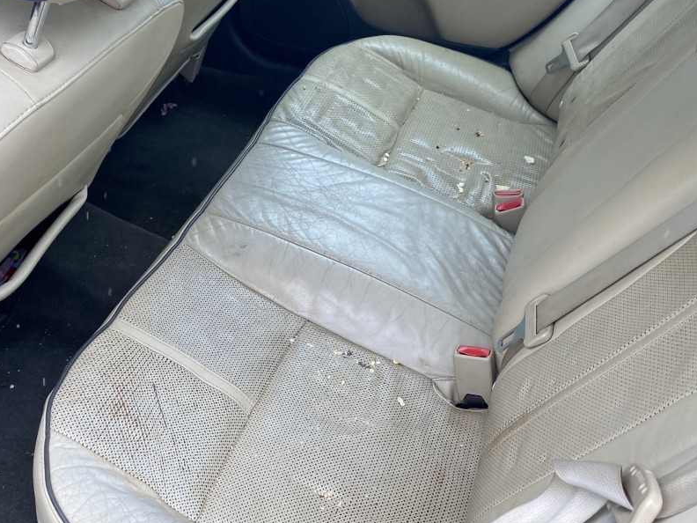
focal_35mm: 42
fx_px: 846
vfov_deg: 34.3
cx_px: 235
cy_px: 231
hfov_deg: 44.2
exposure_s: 1/148
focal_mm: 4.25
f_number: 1.8
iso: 32
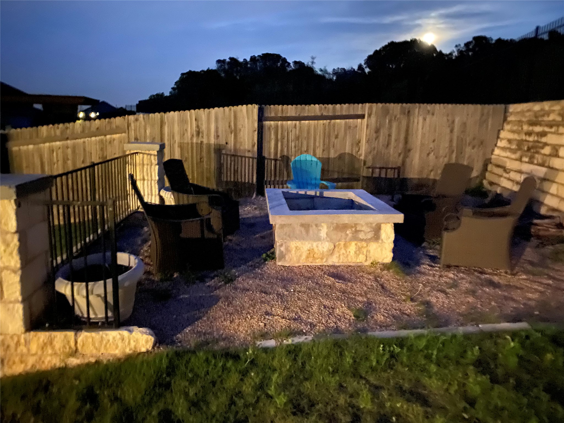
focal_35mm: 26
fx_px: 424
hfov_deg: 67.3
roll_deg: -1.9
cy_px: 212
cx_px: 282
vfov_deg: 53.1
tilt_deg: -11.7
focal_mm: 4.25
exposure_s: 1/2
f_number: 1.8
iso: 2500
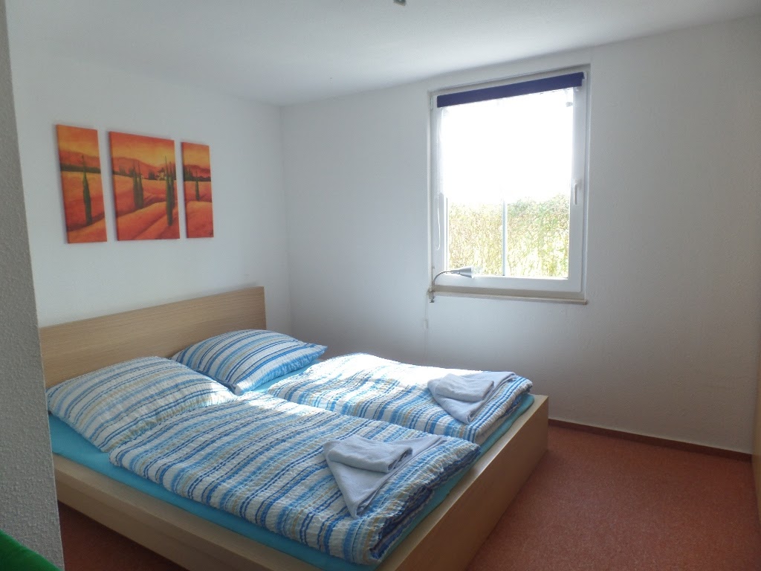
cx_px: 380
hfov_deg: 73.9
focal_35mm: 23
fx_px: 506
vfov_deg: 58.9
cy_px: 286
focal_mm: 4.1
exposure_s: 1/30
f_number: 2.8
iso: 120
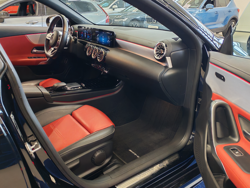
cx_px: 125
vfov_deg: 46.8
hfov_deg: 60.0
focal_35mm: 30
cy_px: 94
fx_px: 217
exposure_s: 1/100
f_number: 1.9
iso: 773
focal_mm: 6.12
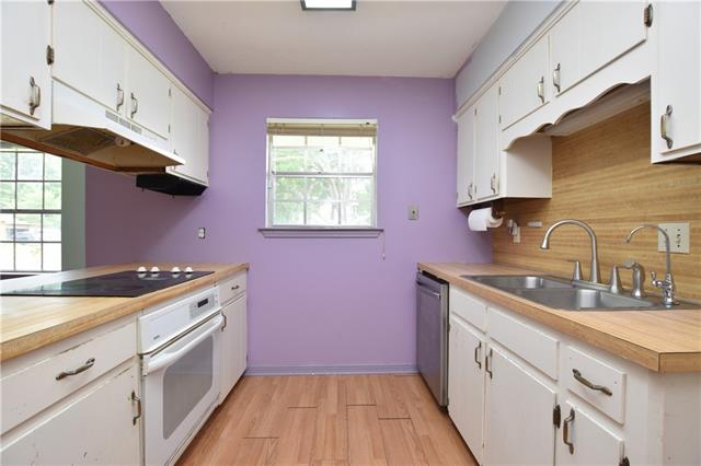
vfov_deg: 77.3
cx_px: 350
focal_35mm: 15
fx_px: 292
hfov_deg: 100.4
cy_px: 233
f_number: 4.5
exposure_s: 1/80
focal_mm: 10
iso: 400
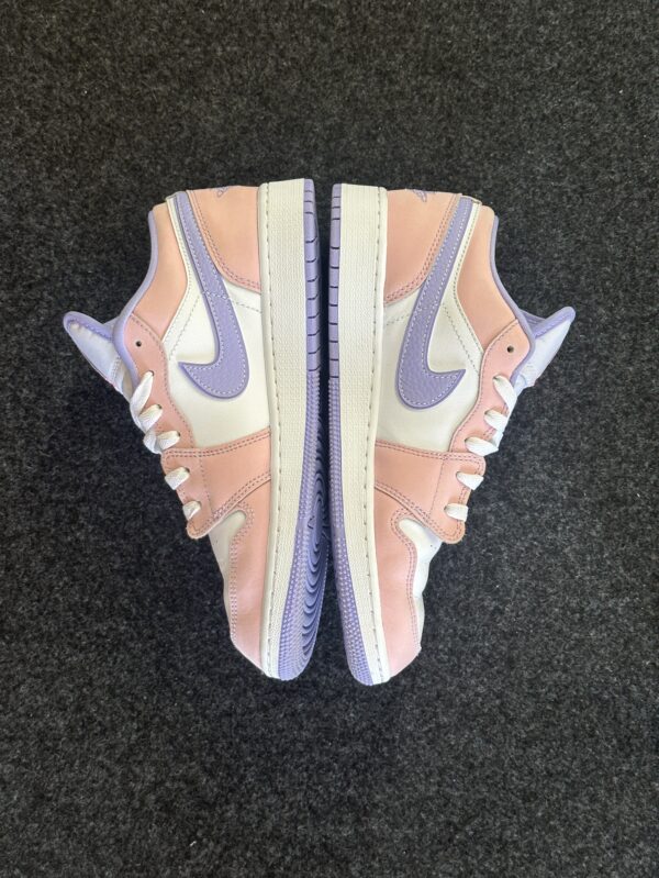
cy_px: 439
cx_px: 330
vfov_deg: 39.6
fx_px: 1217
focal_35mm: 48
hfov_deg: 30.3
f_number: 1.78
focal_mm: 6.86
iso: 80
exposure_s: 1/50
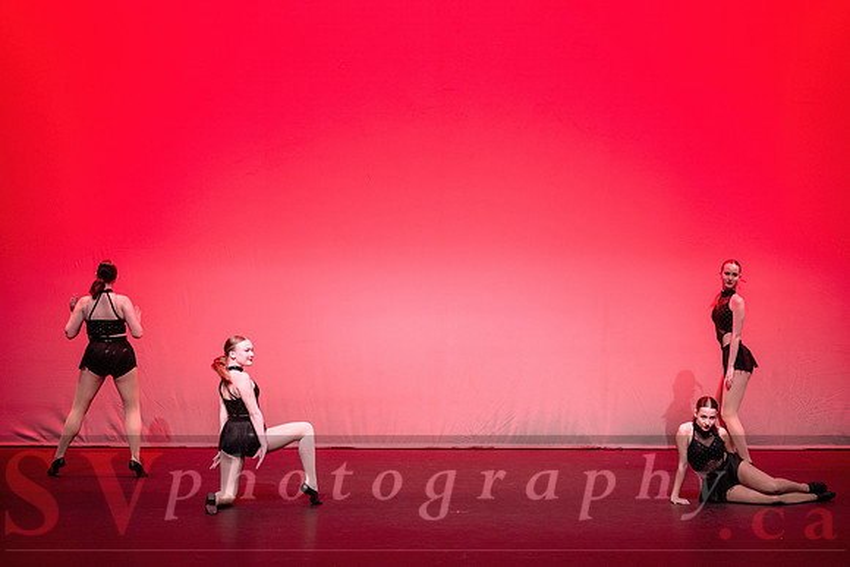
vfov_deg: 12.4
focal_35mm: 110
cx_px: 458
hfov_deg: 18.5
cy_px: 306
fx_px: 2603
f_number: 2.8
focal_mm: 100
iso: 1600
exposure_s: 1/400
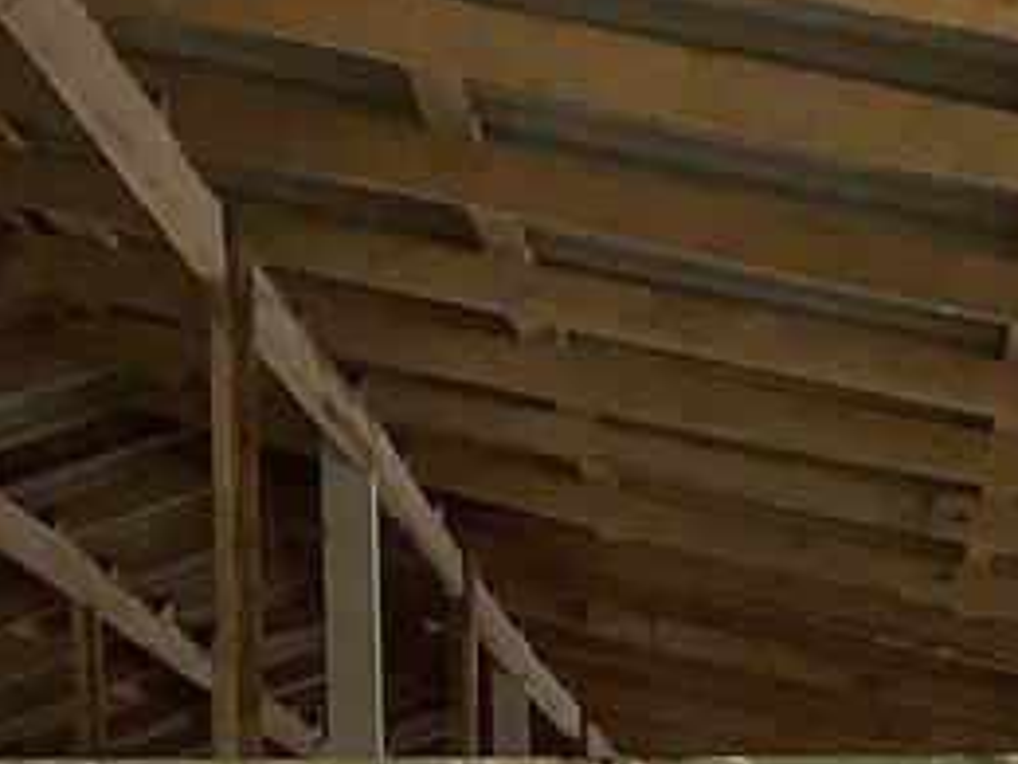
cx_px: 421
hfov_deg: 14.4
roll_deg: +0.4
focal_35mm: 137
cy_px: 1544
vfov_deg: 10.0
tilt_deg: -8.8
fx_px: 4029
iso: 125
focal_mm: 3.3
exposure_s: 1/50
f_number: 2.4
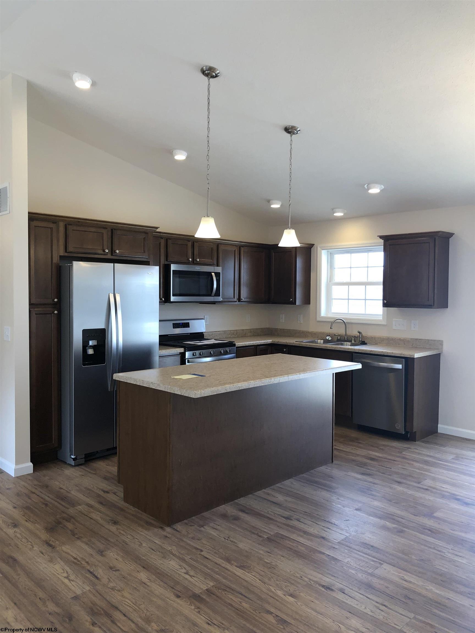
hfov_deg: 49.7
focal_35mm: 28
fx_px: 512
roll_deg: +0.1
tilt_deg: -1.3
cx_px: 238
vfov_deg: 63.4
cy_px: 316
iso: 64
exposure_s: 1/120
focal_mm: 4
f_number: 1.8
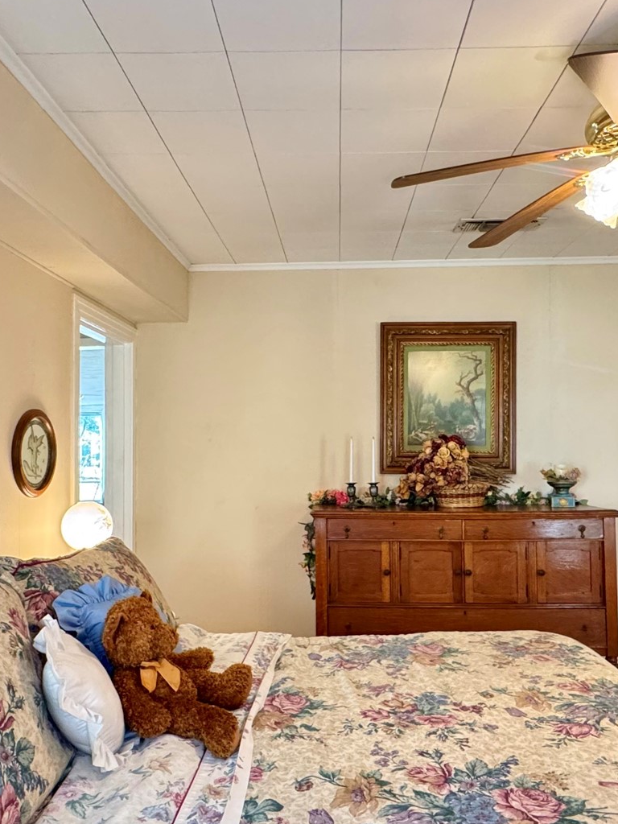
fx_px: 667
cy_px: 429
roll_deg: -0.4
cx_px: 298
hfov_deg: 49.7
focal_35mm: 28
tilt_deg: +1.8
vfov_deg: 63.4
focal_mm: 2.22
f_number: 2.2
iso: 500
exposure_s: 1/60
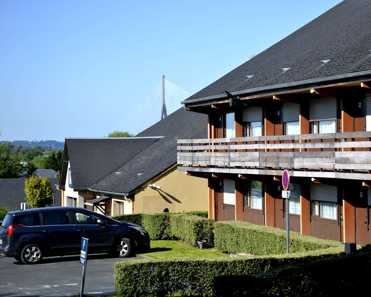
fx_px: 1274
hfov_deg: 16.6
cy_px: 152
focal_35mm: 116
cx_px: 229
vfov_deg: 13.3
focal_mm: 100
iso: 200
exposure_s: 1/640
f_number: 6.3
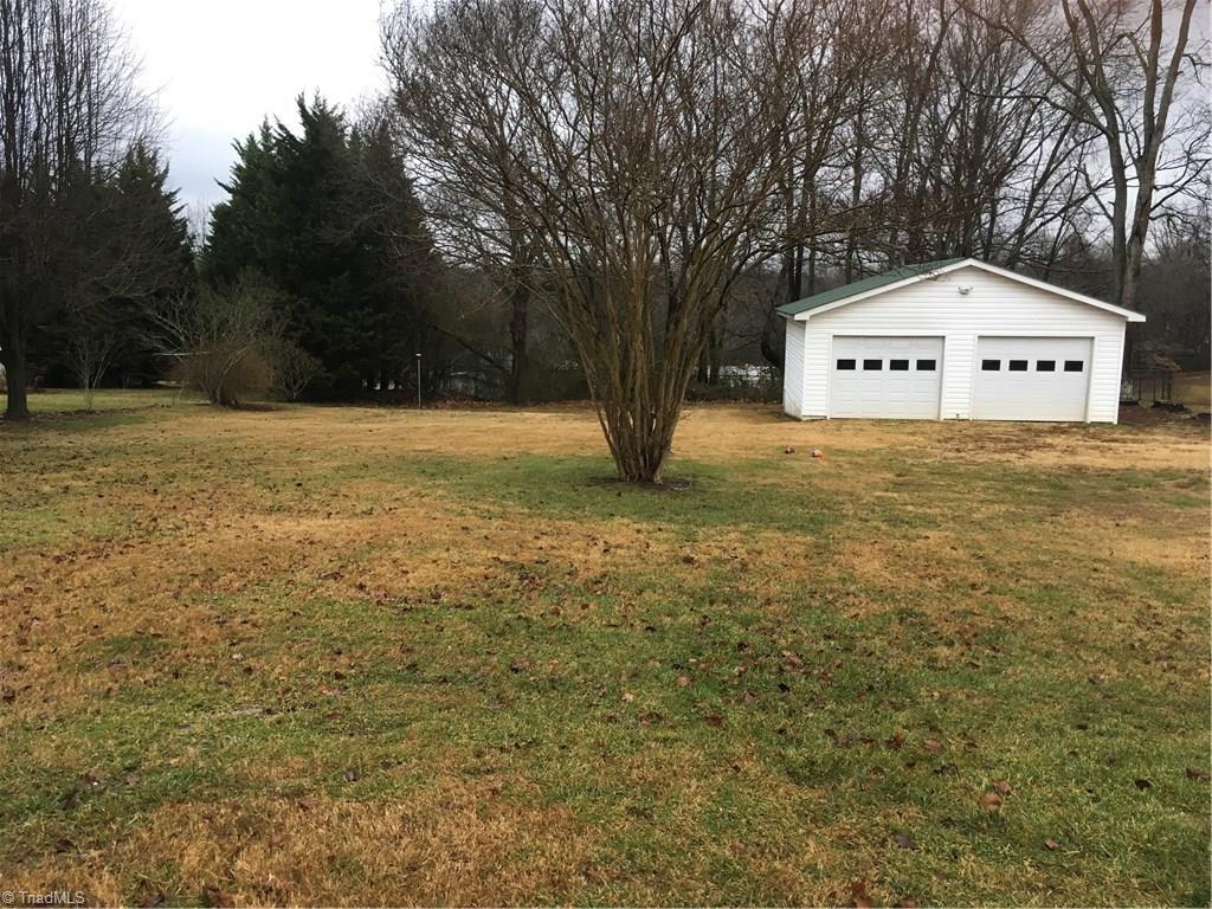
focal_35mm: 29
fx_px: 1015
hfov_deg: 61.7
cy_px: 454
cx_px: 606
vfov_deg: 48.2
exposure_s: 1/30
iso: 50
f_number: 2.2
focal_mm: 4.15
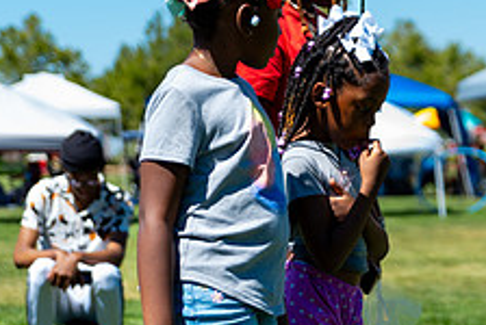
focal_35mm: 150
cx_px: 527
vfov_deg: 9.2
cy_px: 133
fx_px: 2028
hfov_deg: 13.4
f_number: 2.8
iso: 160
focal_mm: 58
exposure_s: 1/1250
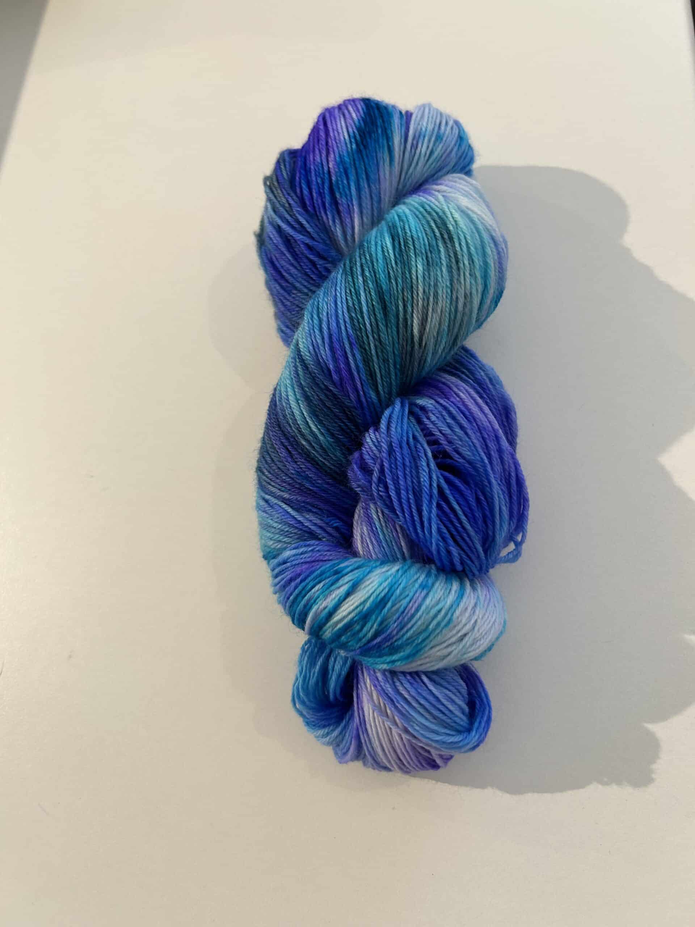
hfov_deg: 53.1
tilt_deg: -69.9
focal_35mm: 26
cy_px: 464
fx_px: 696
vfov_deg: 67.3
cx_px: 348
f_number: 1.5
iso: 100
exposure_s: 1/100
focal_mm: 5.7
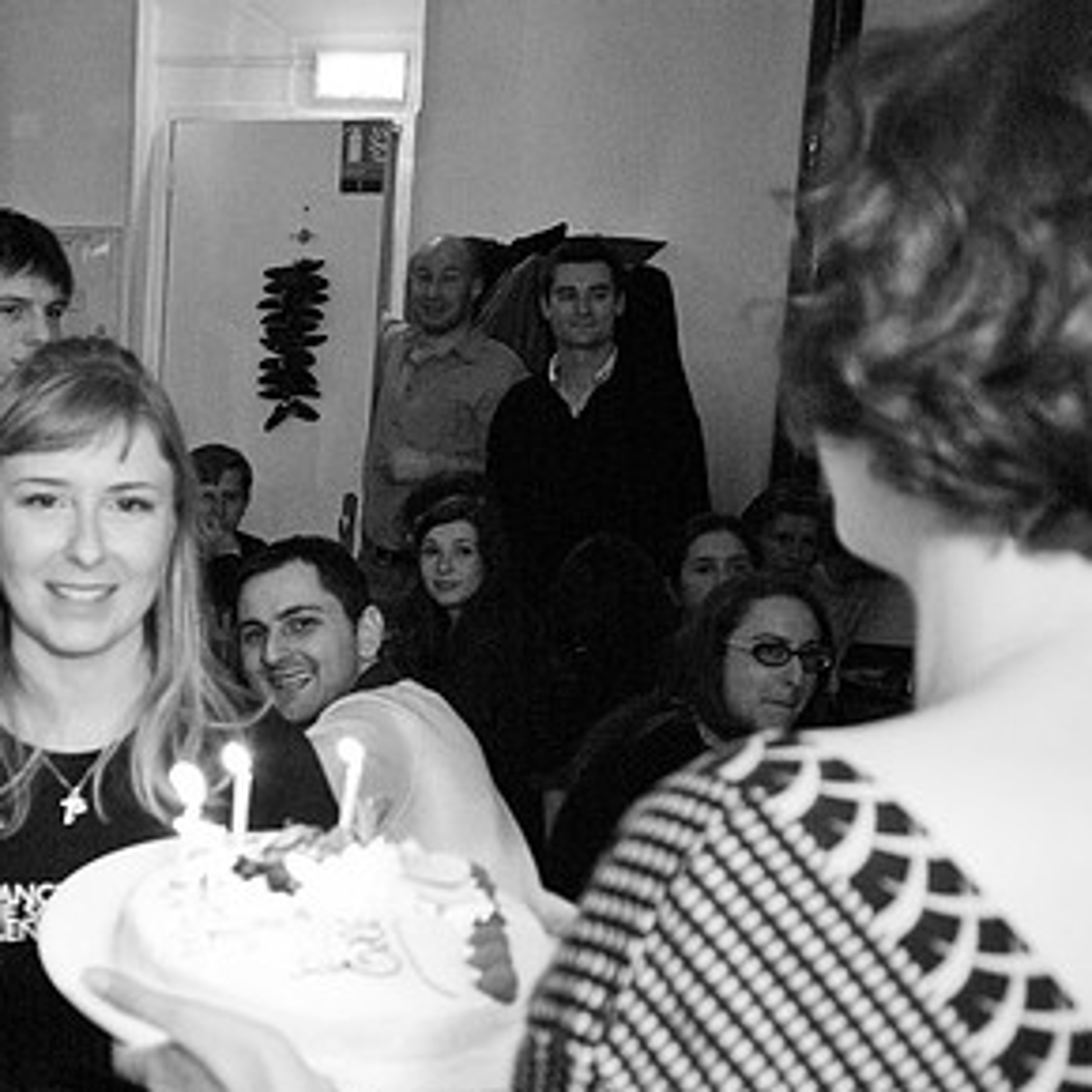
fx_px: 1820
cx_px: 87
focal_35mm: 51
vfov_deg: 33.3
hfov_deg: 31.6
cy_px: 640
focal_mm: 20
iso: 400
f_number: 4
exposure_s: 1/30
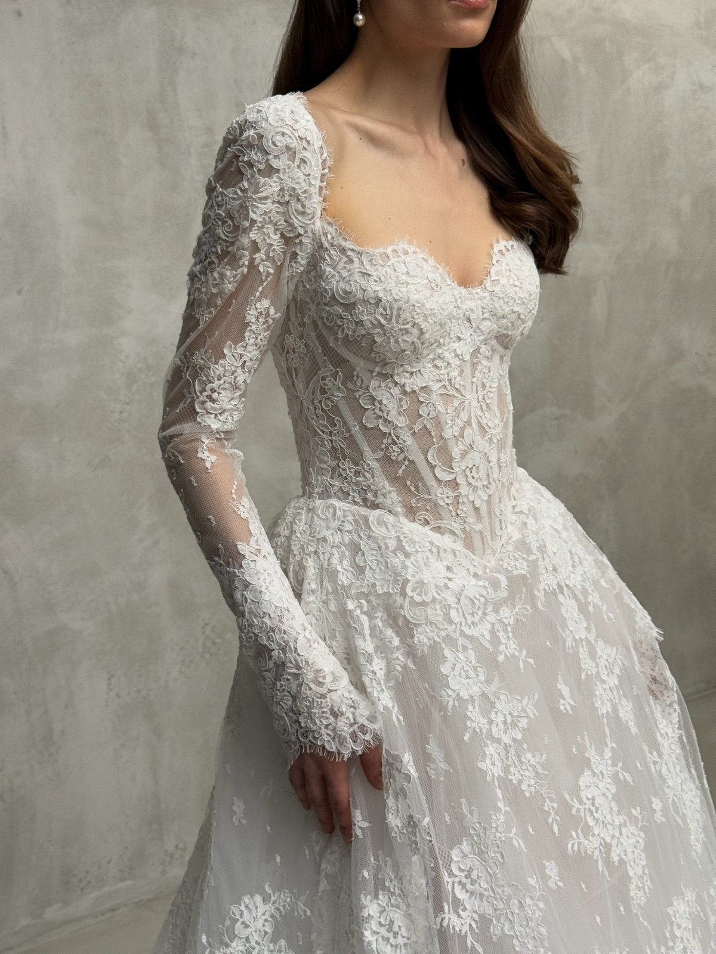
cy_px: 477
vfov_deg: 39.7
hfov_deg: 30.3
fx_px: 1324
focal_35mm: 48
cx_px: 358
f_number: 1.78
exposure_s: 1/78
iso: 100
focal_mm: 6.76
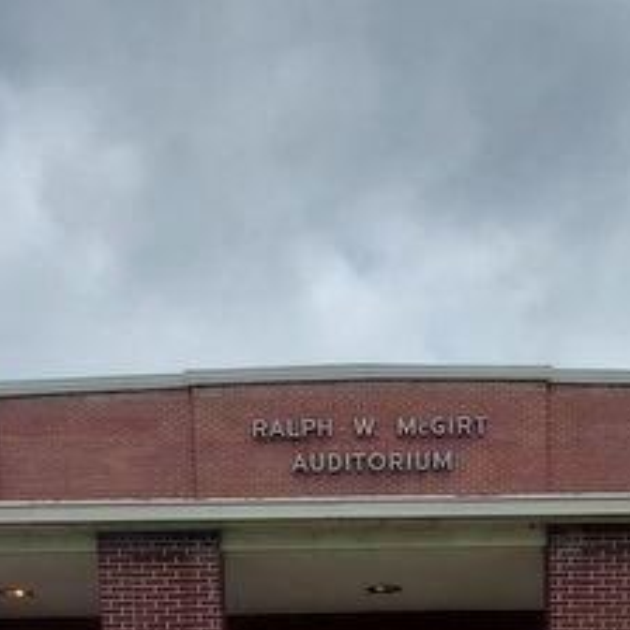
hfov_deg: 40.5
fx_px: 844
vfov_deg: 30.5
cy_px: 852
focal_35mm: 41
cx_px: 413
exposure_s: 1/1406
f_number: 2.2
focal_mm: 1.8
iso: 50
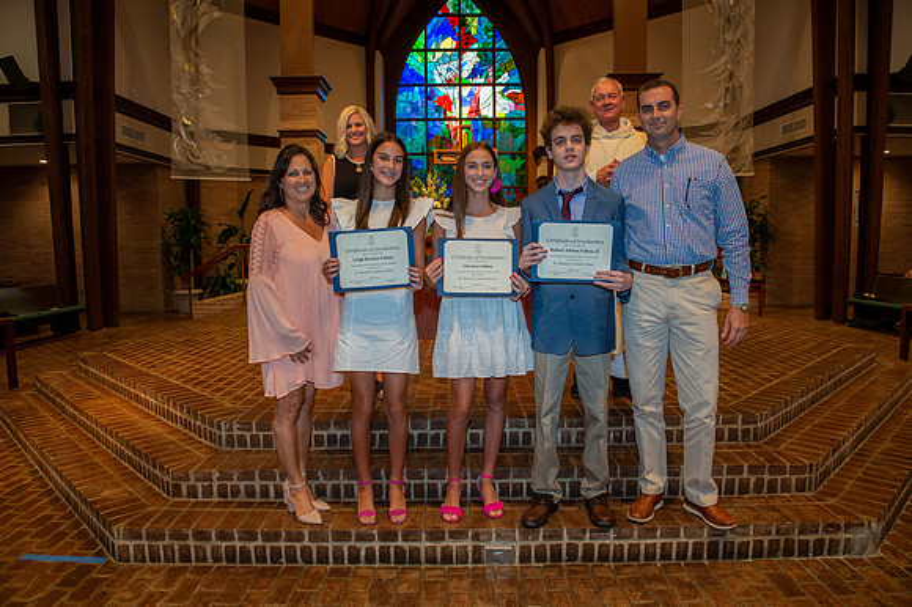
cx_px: 456
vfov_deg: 53.1
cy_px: 304
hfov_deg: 73.8
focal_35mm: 24
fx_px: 608
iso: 2000
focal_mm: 24
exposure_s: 1/125
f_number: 5.6
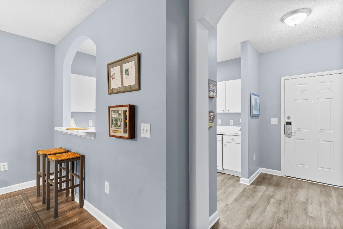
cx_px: 172
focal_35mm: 17
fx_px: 162
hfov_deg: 93.3
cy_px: 114
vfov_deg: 70.4
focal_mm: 11.5
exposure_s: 1.3
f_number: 4.8
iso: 100
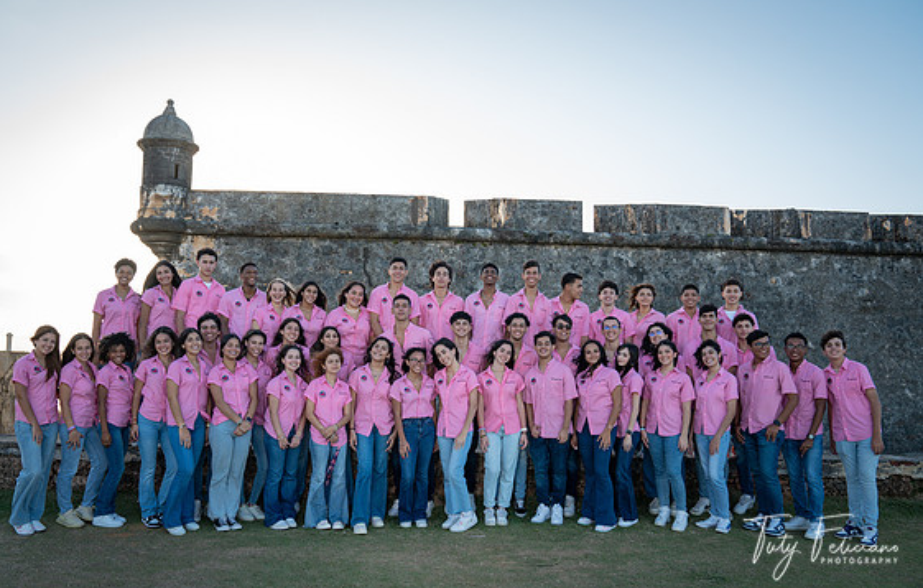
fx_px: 733
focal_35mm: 29
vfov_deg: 43.6
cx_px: 442
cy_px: 320
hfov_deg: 64.3
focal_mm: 26
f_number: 4.5
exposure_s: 1/160
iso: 125
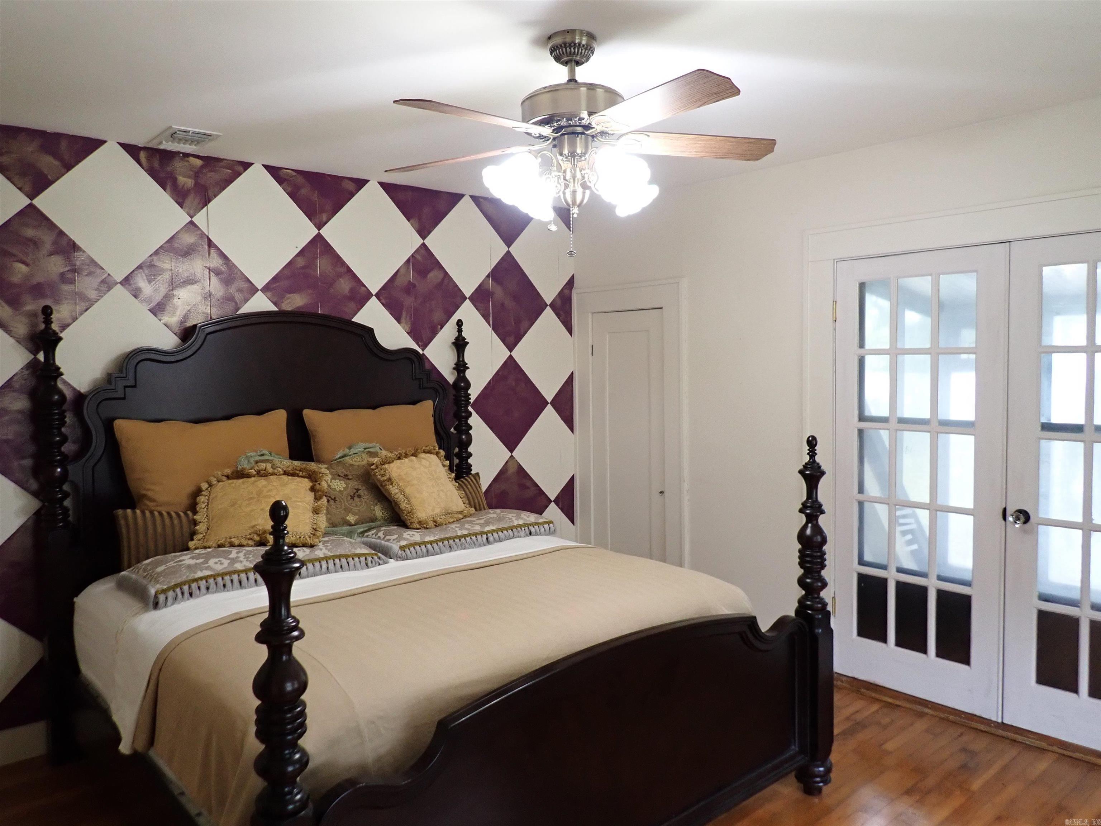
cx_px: 550
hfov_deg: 69.4
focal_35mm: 25
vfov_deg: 54.9
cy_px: 413
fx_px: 795
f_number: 2
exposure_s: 1/30
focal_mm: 4.5
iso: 200
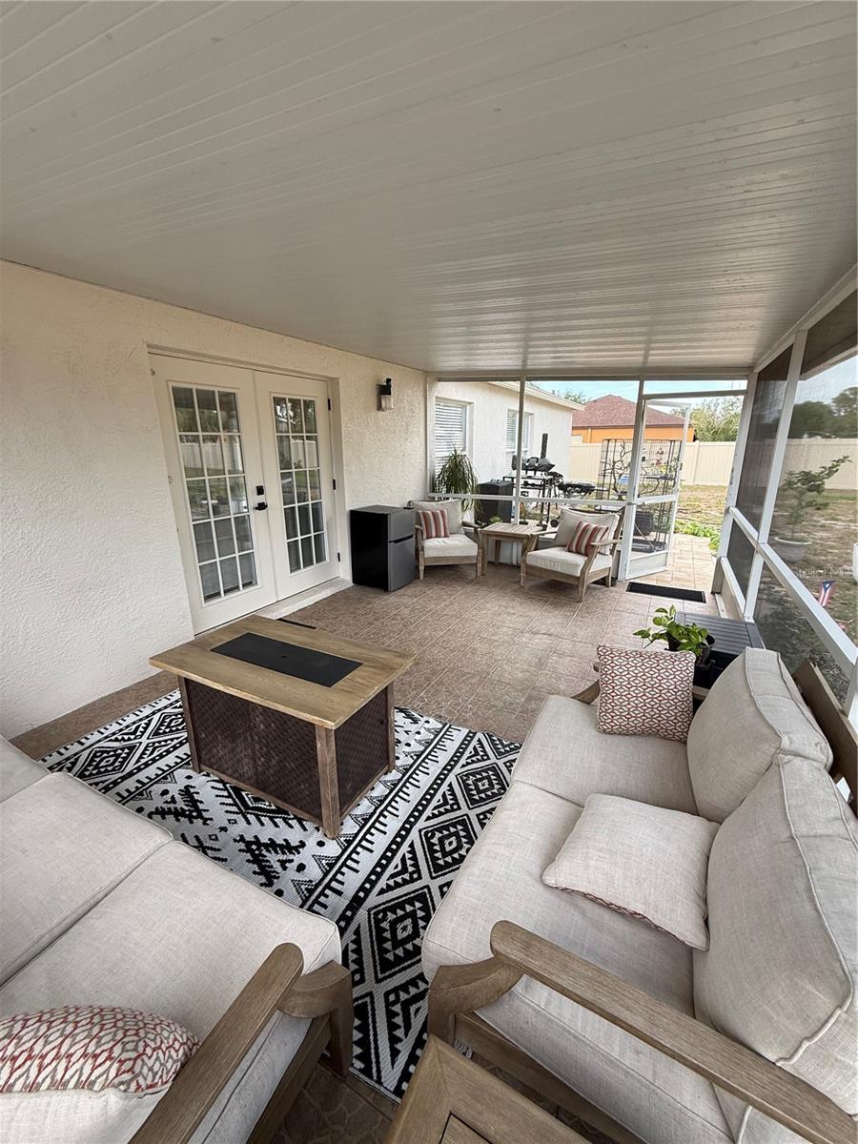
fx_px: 463
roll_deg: +0.1
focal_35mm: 14
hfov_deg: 85.7
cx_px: 429
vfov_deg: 102.1
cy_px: 572
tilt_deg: -14.8
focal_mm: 2.22
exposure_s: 1/219
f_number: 2.2
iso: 64
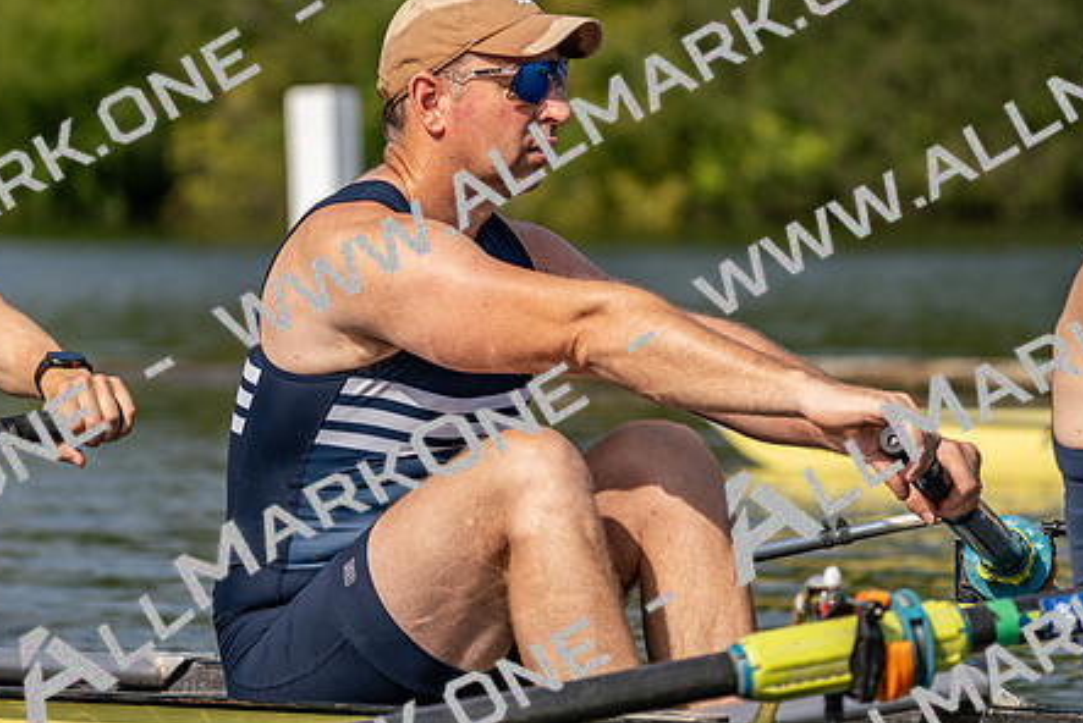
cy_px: 355
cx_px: 516
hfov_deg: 6.5
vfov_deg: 4.3
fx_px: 9572
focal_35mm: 318
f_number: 5.6
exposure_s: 1/1600
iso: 160
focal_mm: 243
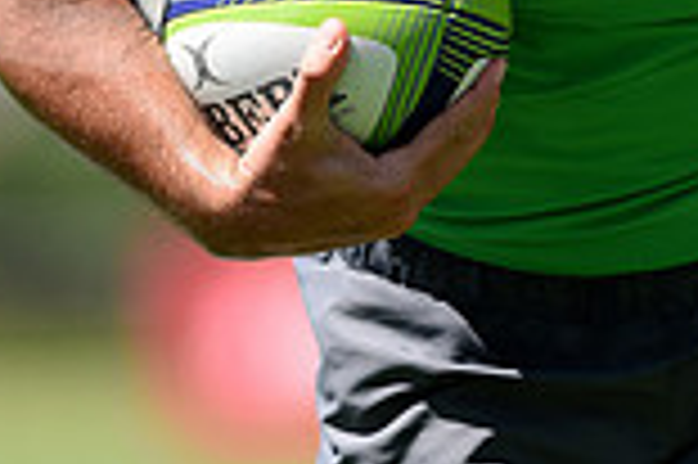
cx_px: 878
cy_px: -246
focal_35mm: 1124
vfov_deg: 1.2
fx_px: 21770
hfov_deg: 1.8
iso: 200
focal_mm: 300
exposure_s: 1/2000
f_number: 2.8
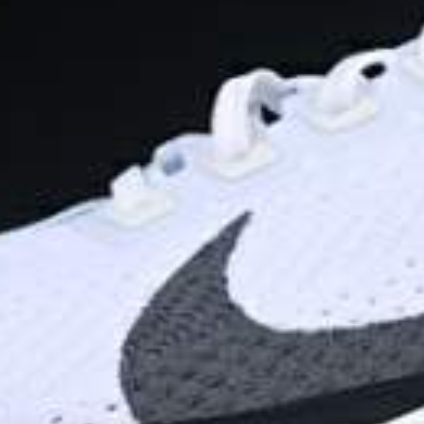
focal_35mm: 357
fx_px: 4947
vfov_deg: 4.9
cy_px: 95
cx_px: 470
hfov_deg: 4.9
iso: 160
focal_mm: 50
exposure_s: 1/100
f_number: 8
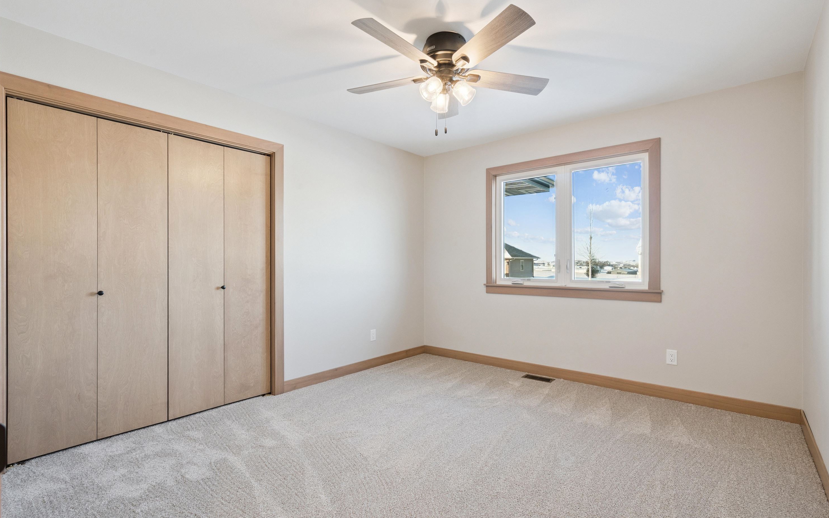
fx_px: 384
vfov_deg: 68.0
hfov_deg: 94.3
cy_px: 264
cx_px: 426
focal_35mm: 17
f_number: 10
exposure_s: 1/40
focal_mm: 16
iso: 800
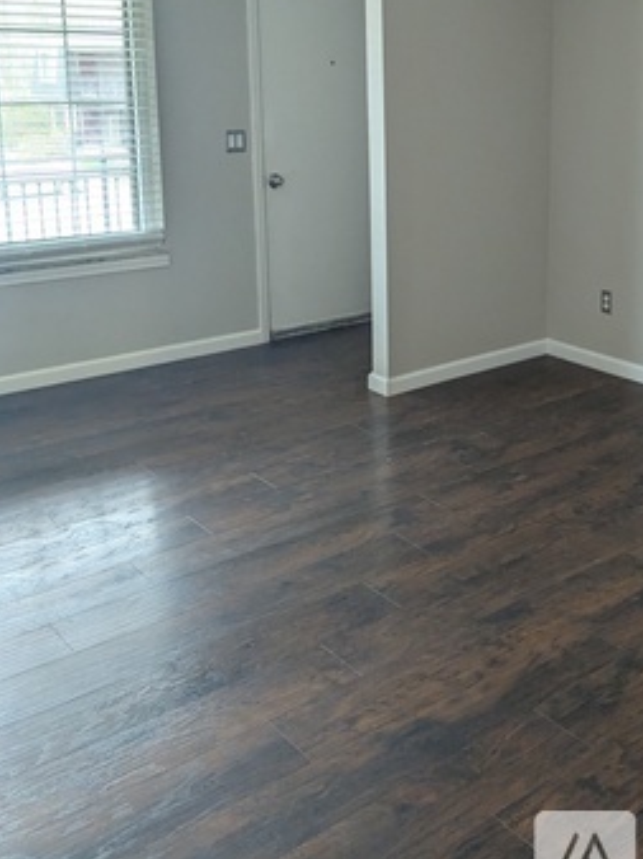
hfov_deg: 35.3
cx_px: 469
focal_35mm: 40
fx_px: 992
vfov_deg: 46.0
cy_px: 277
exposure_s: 1/120
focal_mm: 4.38
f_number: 1.73
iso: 234
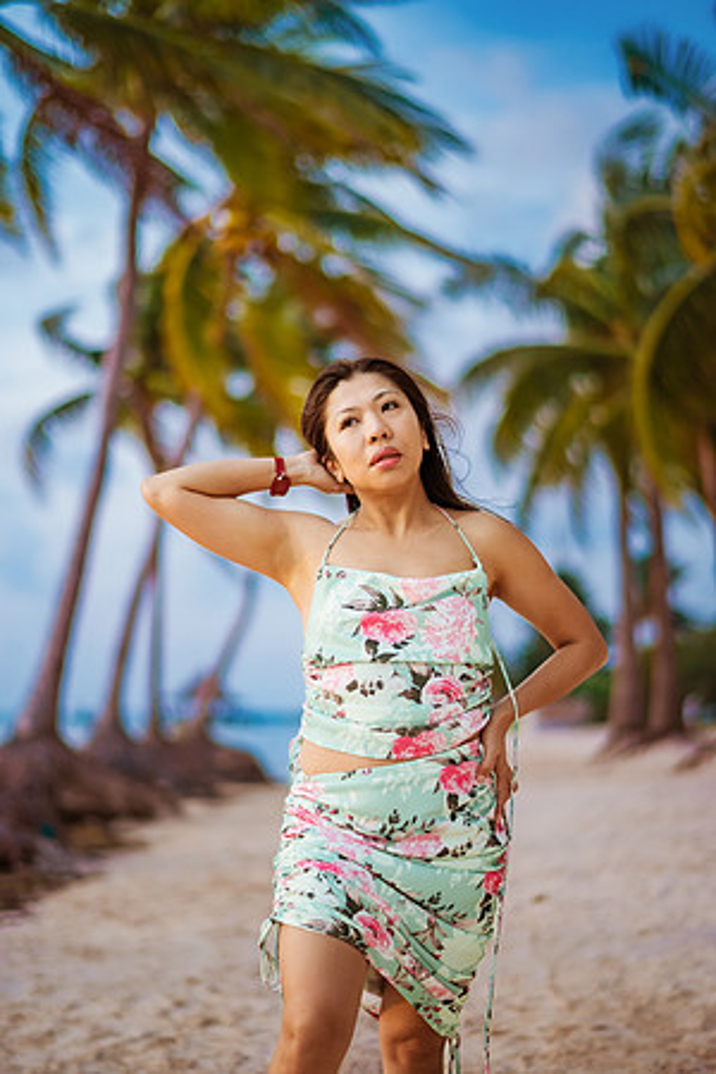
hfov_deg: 23.4
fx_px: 1730
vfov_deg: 34.5
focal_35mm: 58
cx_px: 358
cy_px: 537
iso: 640
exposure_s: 1/6400
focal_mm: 58
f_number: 1.4
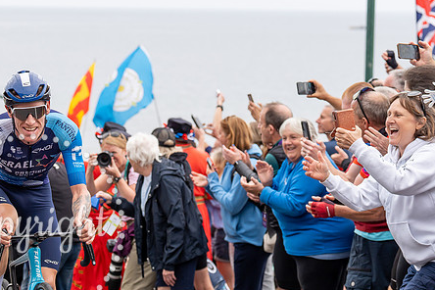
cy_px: 110
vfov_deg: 10.0
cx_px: 55
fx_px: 1655
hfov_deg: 14.8
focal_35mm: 137
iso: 320
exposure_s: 1/1000
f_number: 3.5
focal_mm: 70
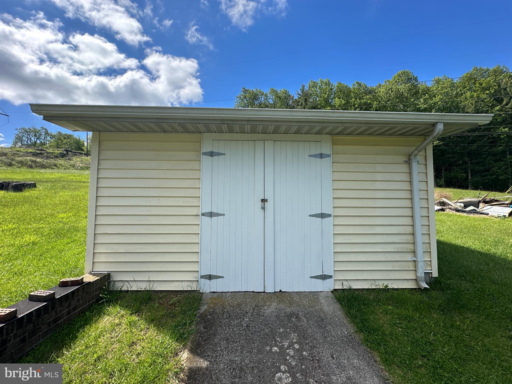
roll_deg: +0.1
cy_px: 192
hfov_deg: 102.1
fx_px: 207
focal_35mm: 14
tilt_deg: +3.7
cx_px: 256
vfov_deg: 85.7
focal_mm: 2.22
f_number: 2.2
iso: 40
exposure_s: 1/1208
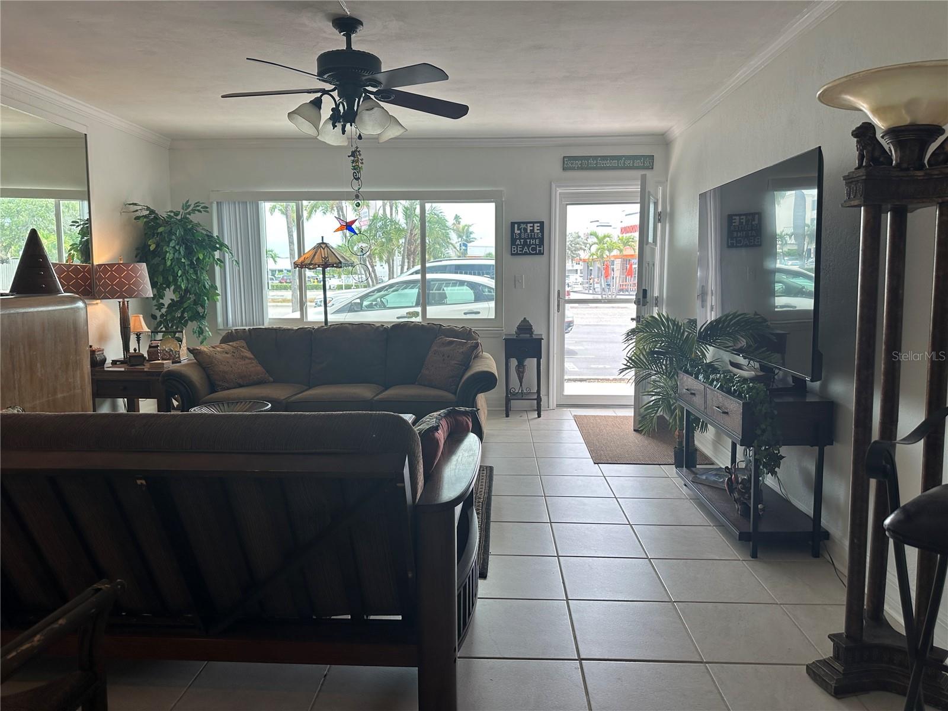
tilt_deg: -6.0
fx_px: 657
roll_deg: -0.4
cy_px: 356
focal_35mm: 24
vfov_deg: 56.8
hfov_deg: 71.6
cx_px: 474
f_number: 1.78
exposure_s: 1/318
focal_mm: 6.86
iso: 80
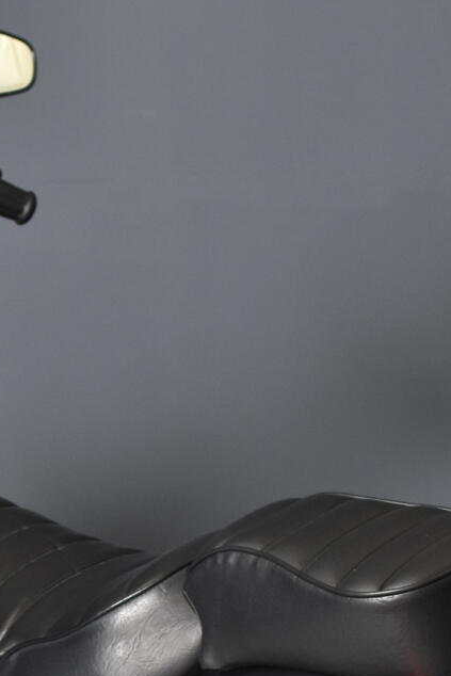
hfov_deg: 8.3
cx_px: 43
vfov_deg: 12.3
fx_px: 3110
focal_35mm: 166
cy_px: 684
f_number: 4.5
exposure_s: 1/160
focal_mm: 35
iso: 800
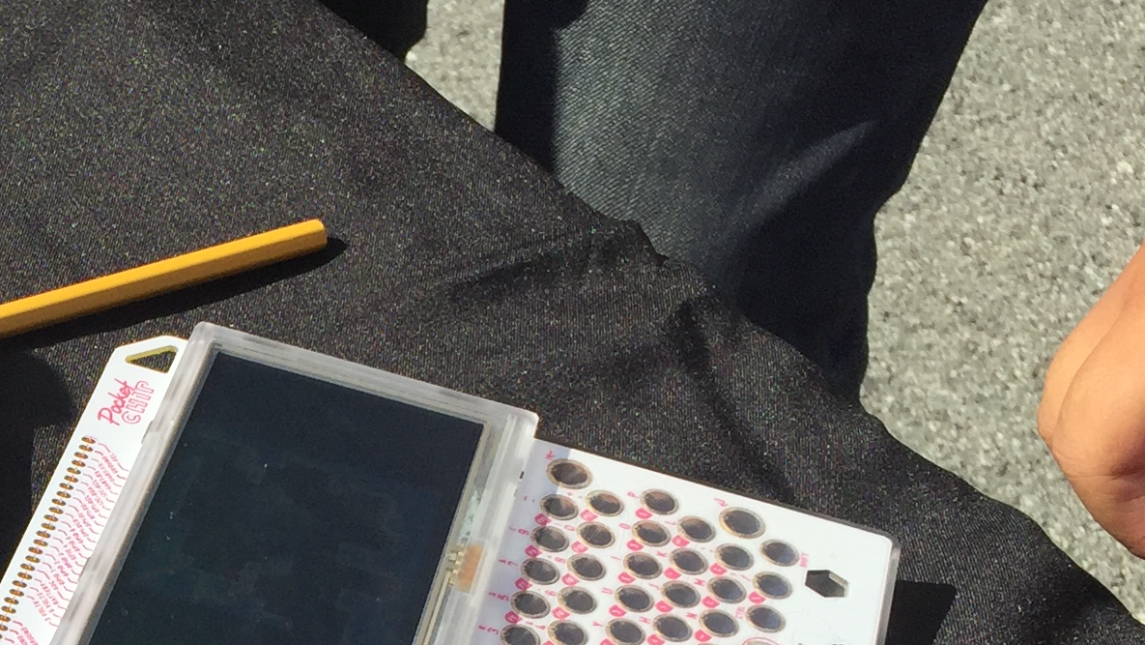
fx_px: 2642
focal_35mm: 87
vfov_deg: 13.4
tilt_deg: -48.0
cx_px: -119
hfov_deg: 23.0
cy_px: 851
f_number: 2.2
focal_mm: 4.15
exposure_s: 1/2198
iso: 32
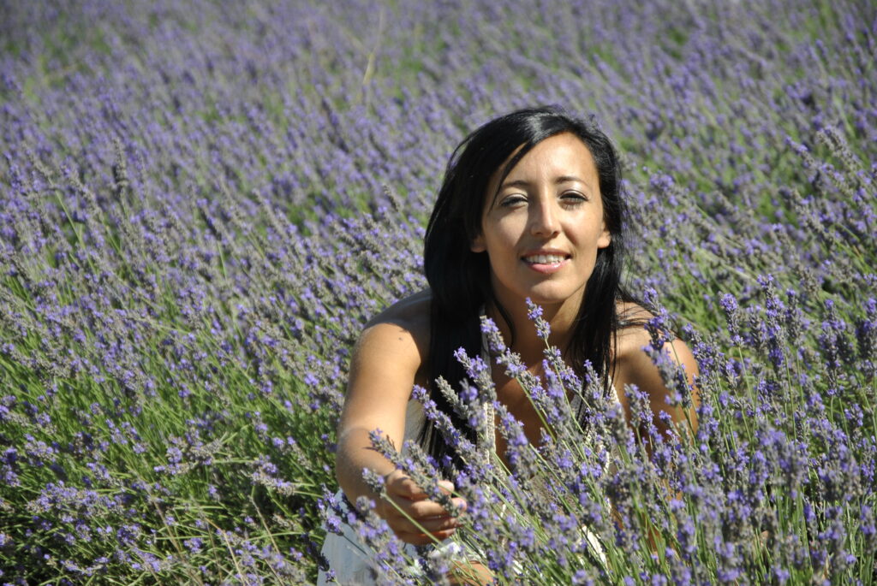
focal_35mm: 138
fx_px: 3365
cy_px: 293
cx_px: 438
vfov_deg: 10.0
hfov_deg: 14.8
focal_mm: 92
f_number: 5.6
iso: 100
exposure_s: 1/320
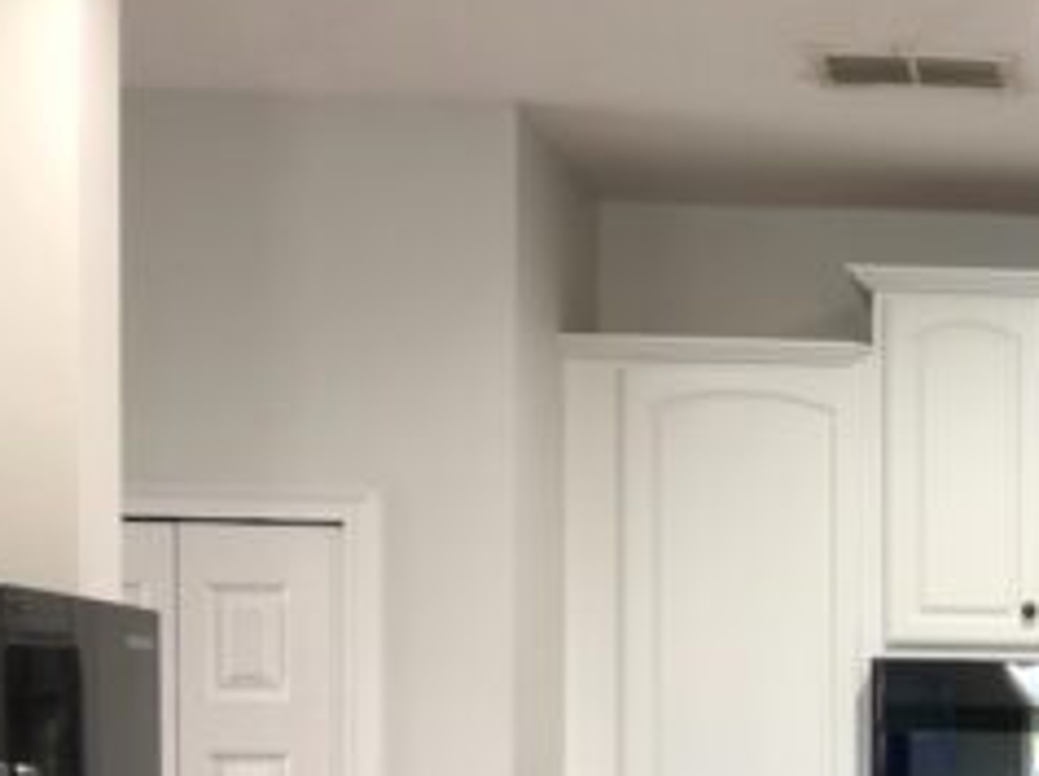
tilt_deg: -2.2
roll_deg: -1.6
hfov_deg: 25.0
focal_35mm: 71
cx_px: 1219
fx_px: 2128
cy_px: 864
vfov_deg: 19.7
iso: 40
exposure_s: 1/15
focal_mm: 3.99
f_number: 1.8
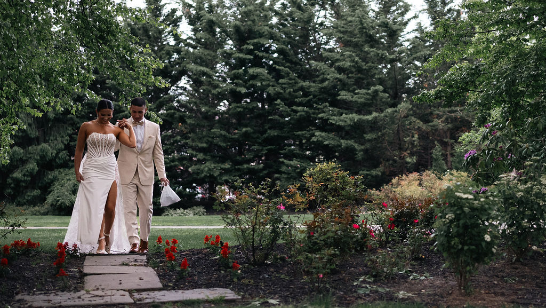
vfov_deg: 18.6
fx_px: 935
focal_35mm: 65
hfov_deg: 32.3
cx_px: 357
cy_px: 105
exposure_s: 1/1250
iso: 800
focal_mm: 35
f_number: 1.4
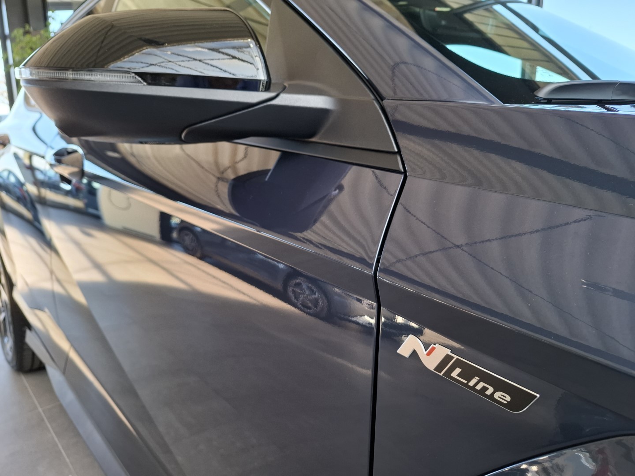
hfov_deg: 73.9
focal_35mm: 23
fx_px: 422
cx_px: 318
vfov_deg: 58.9
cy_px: 238
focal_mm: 5.54
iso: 64
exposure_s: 1/100
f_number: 1.8
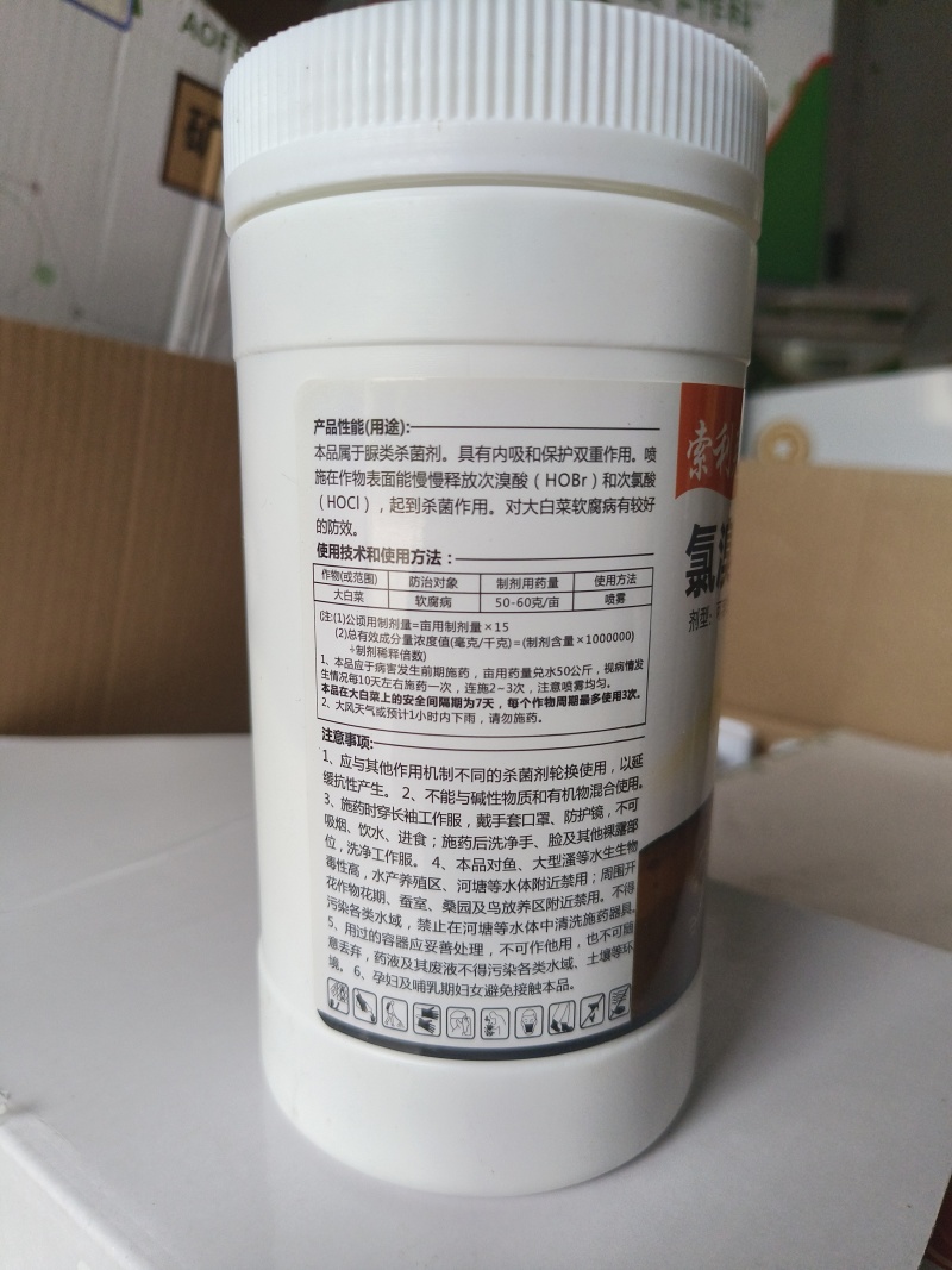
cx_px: 476
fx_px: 844
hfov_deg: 58.9
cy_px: 635
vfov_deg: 73.9
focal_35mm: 23
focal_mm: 5.56
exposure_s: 1/120
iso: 367
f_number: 1.88
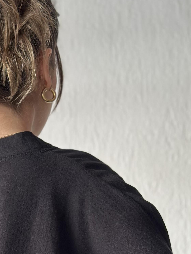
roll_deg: +0.0
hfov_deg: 11.4
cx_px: -1
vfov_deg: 14.8
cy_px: 302
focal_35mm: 129
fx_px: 949
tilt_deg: +2.9
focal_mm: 6.86
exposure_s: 1/121
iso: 100
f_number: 1.78
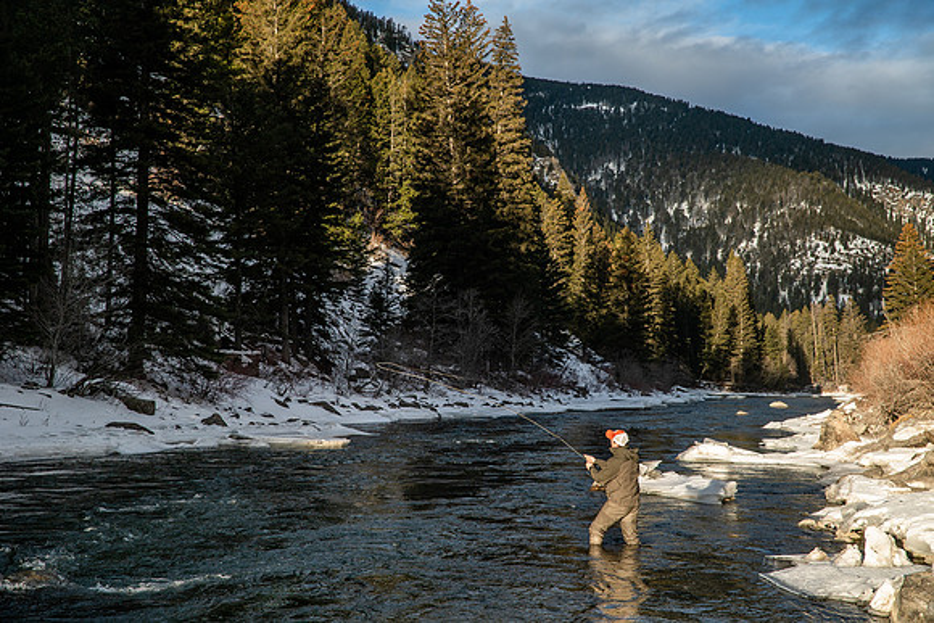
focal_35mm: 28
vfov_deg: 46.4
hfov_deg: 65.5
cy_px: 312
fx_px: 727
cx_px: 467
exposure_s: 1/500
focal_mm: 28
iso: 400
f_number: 5.6
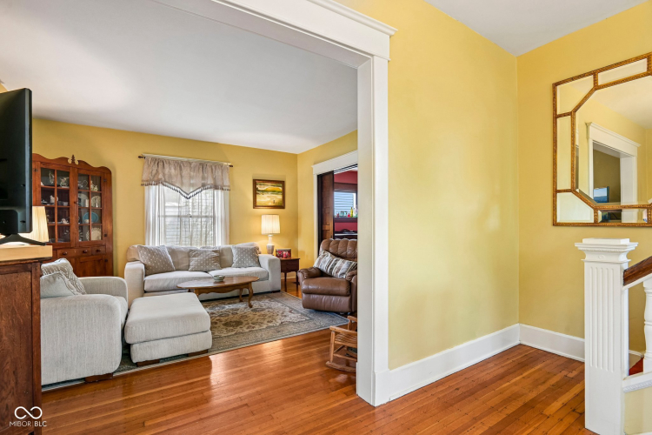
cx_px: 326
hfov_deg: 96.7
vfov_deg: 73.7
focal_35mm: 16
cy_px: 218
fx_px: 290
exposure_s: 1/4
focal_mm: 16
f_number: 8
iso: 400
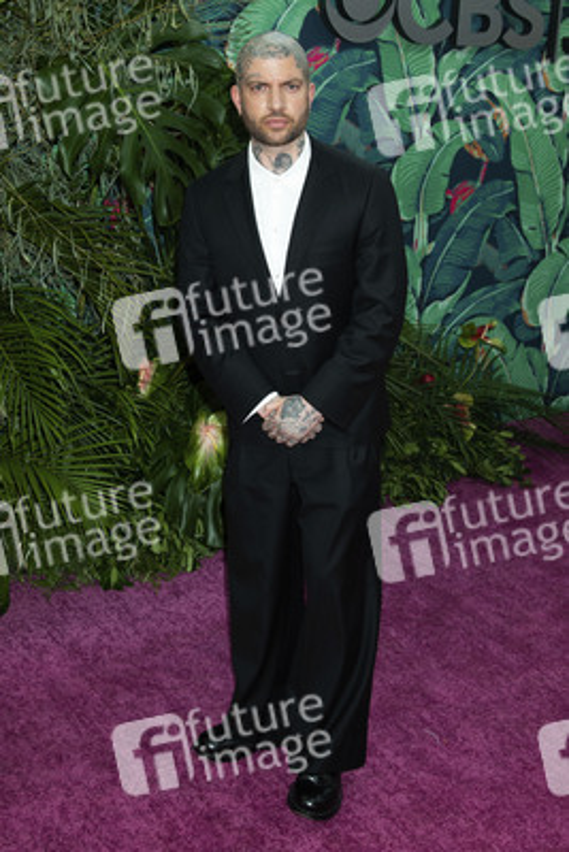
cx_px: 284
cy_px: 426
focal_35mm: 35
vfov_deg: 54.4
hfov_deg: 37.9
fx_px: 829
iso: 400
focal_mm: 35
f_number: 6.3
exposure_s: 1/200
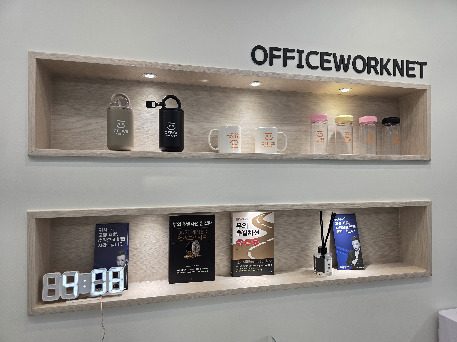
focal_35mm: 23
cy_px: 171
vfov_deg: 58.9
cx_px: 228
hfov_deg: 73.9
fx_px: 304
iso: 25
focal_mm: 6.3
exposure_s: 1/120
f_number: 1.7
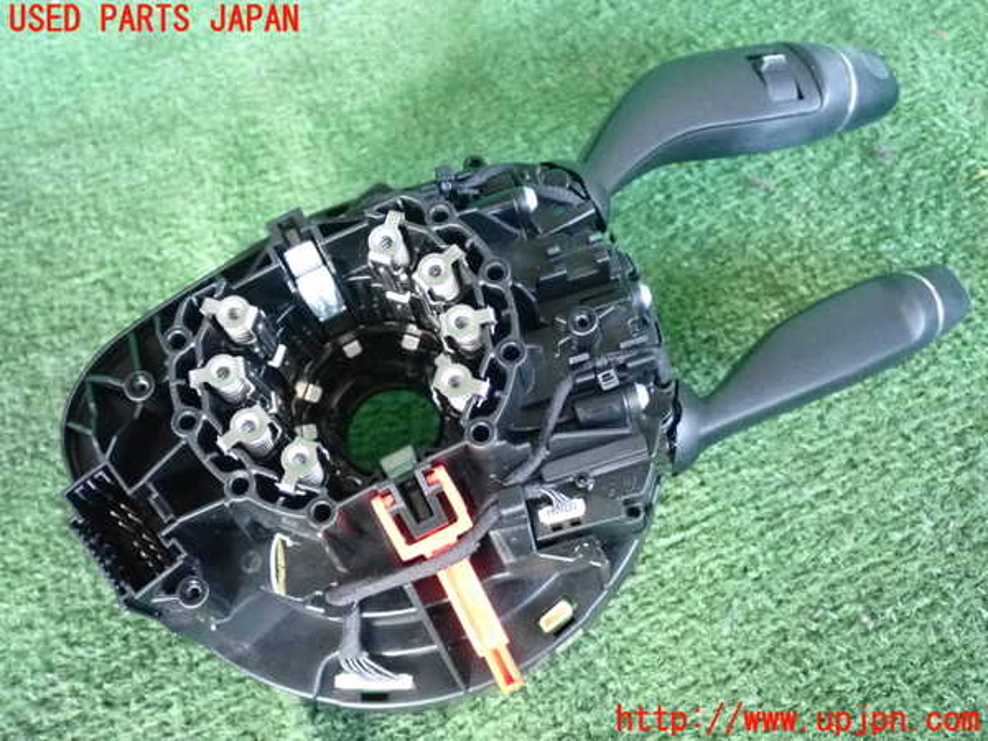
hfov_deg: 40.4
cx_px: 494
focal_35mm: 47
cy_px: 370
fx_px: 1341
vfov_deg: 30.9
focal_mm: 8.4
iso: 1600
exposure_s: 1/125
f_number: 3.1
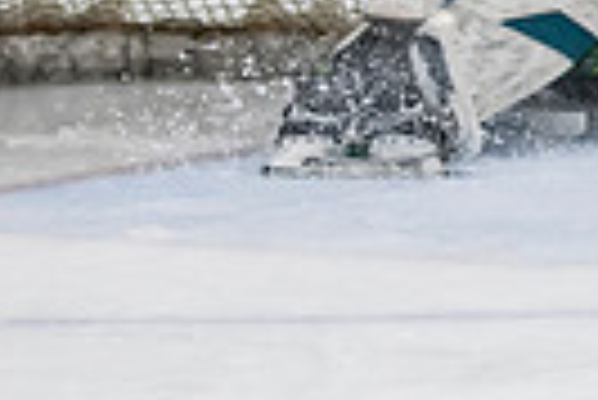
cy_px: -123
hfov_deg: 3.6
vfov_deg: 2.5
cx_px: 1228
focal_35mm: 561
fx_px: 9329
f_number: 3.2
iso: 2000
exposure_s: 1/640
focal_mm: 92
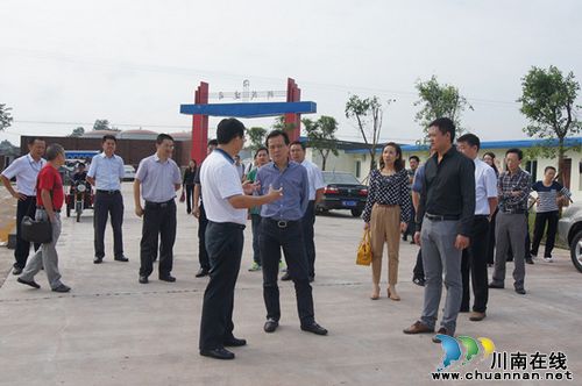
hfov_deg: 53.2
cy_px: 193
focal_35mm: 36
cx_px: 291
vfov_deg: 36.8
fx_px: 581
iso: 200
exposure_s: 1/250
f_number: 11
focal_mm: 24
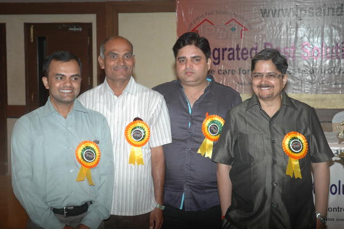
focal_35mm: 75
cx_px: 172
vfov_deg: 18.2
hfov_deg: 27.0
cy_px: 114
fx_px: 716
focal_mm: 50
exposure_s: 1/60
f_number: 4.5
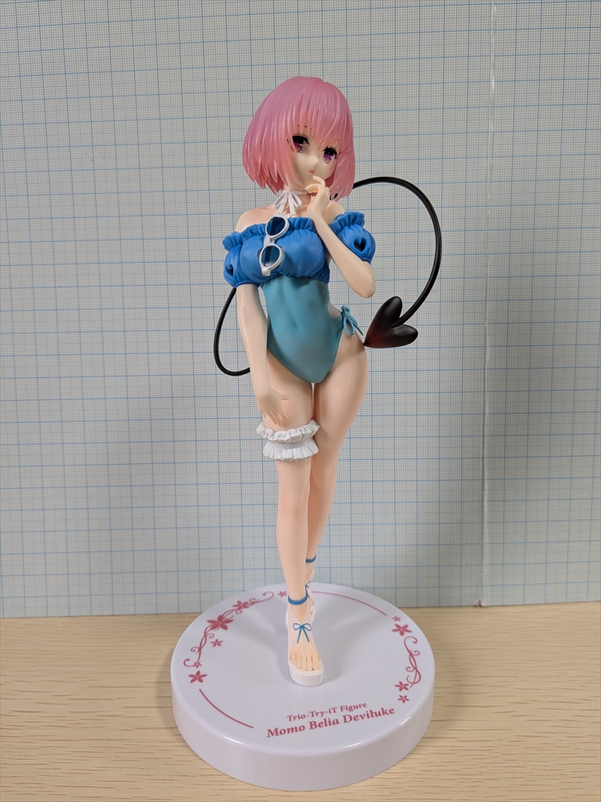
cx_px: 300
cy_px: 401
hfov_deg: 51.4
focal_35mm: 27
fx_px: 625
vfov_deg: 65.3
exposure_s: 1/120
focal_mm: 4.38
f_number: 1.73
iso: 70
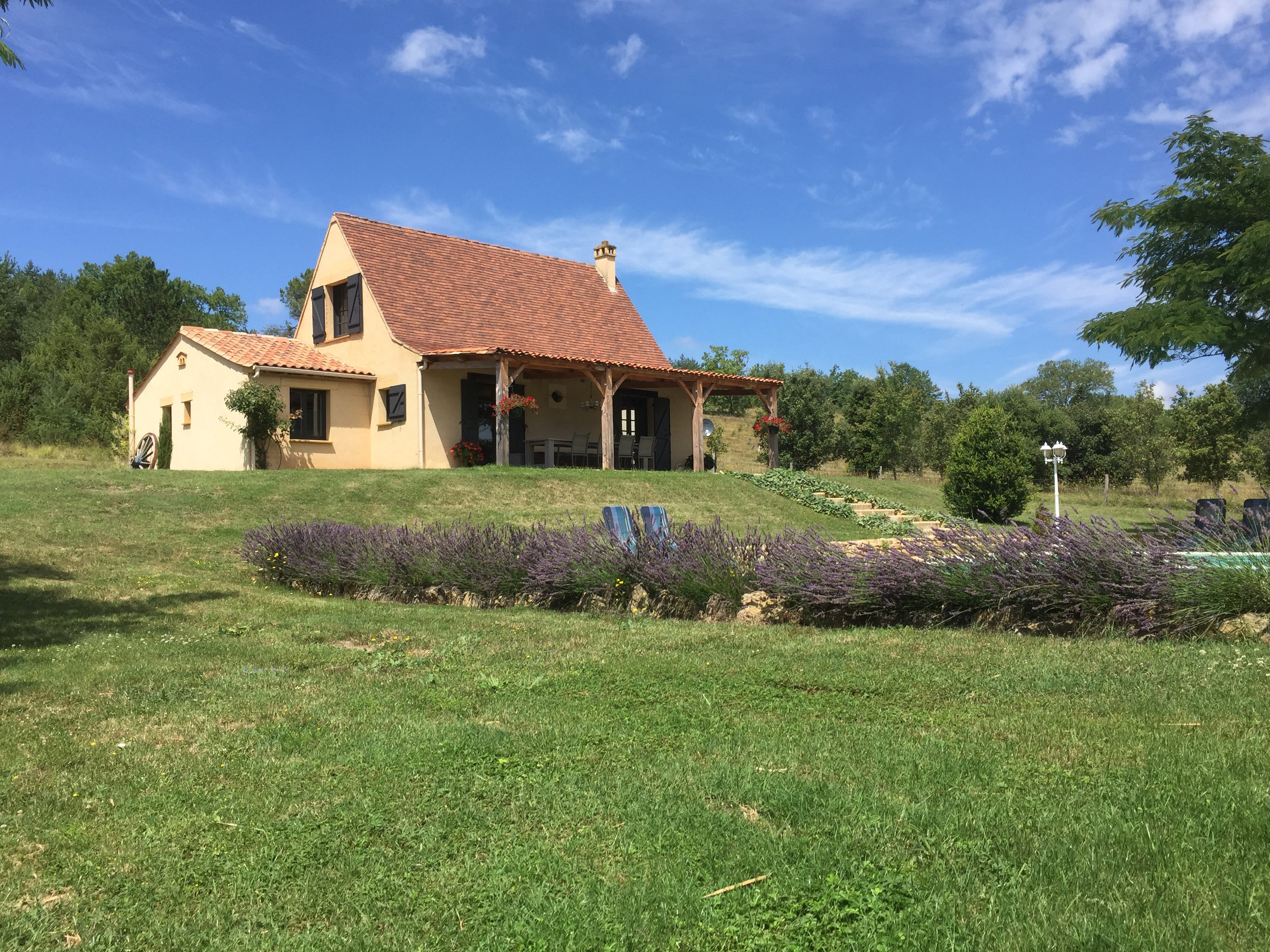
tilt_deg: +3.0
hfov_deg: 60.0
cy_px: 474
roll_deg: -0.5
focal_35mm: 30
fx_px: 1101
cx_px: 626
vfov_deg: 46.8
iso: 32
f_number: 2.2
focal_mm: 4.15
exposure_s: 1/1647
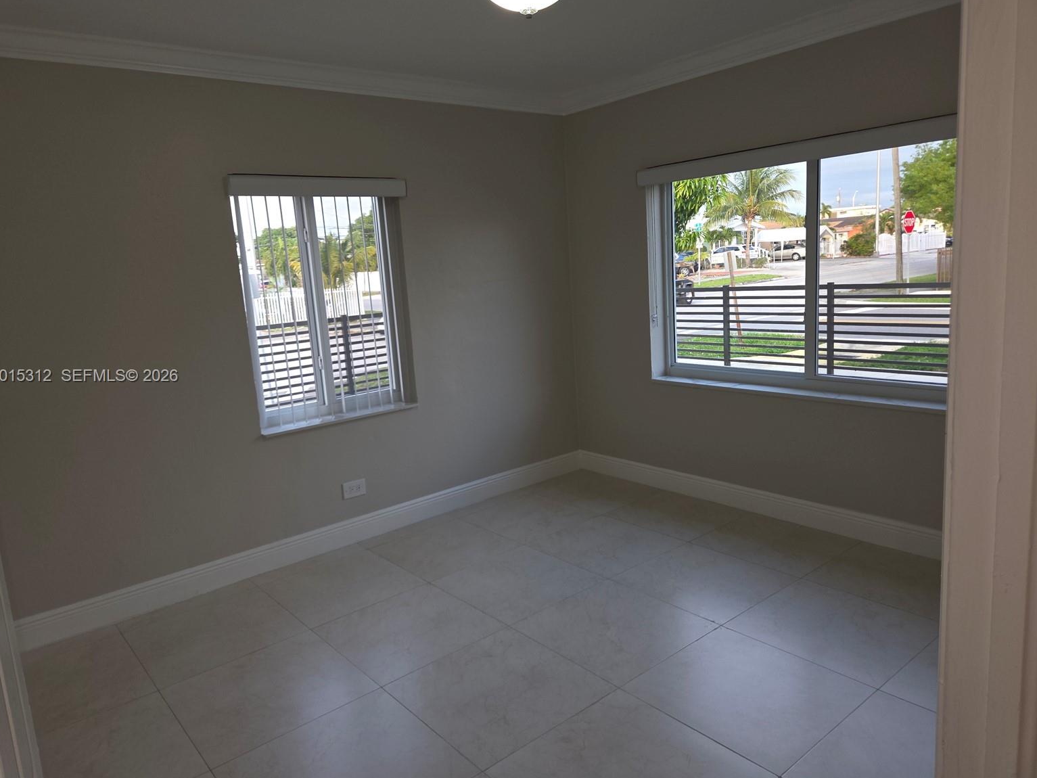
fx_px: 719
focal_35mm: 24
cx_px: 509
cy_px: 377
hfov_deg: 71.6
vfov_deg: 56.8
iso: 25
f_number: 1.8
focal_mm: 5.4
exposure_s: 1/60
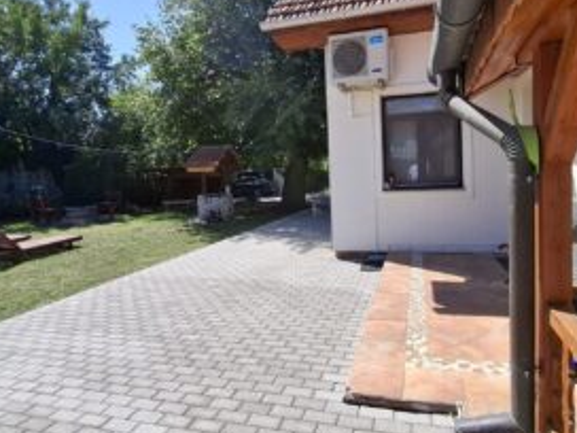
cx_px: 312
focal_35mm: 21
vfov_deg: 63.1
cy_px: 185
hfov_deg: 78.8
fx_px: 350
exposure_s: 1/1007
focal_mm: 1.74
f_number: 2.2
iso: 40
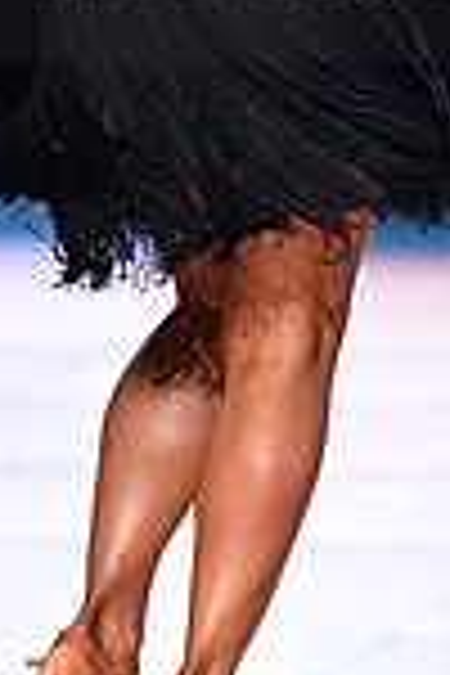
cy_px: -86
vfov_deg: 3.8
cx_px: 468
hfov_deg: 2.5
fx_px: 10162
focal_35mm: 542
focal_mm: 140
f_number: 2.8
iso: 2000
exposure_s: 1/500
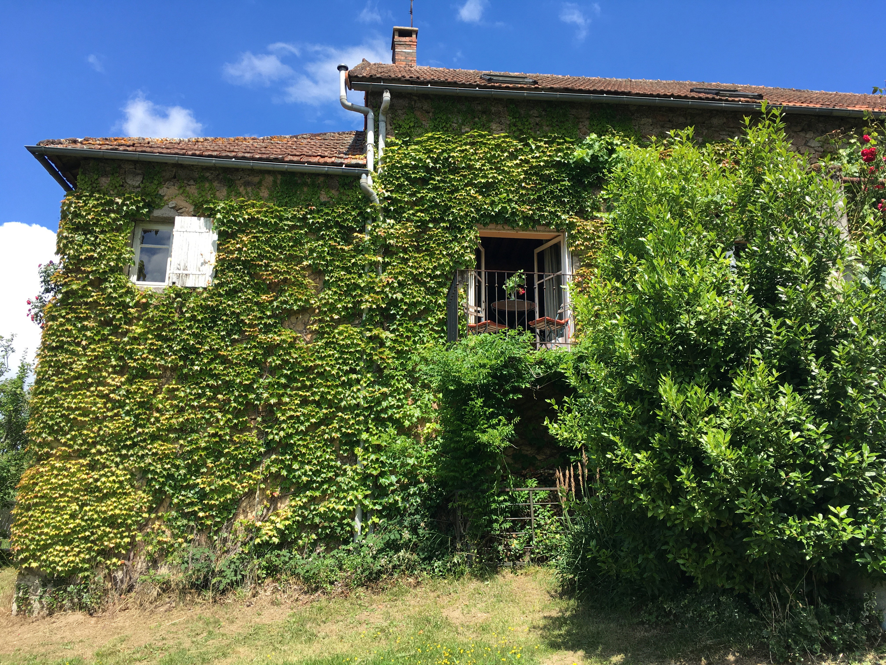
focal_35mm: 29
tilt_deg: +13.8
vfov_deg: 48.2
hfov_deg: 61.7
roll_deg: -0.8
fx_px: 742
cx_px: 443
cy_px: 332
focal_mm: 4.15
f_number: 2.2
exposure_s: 1/769
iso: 25
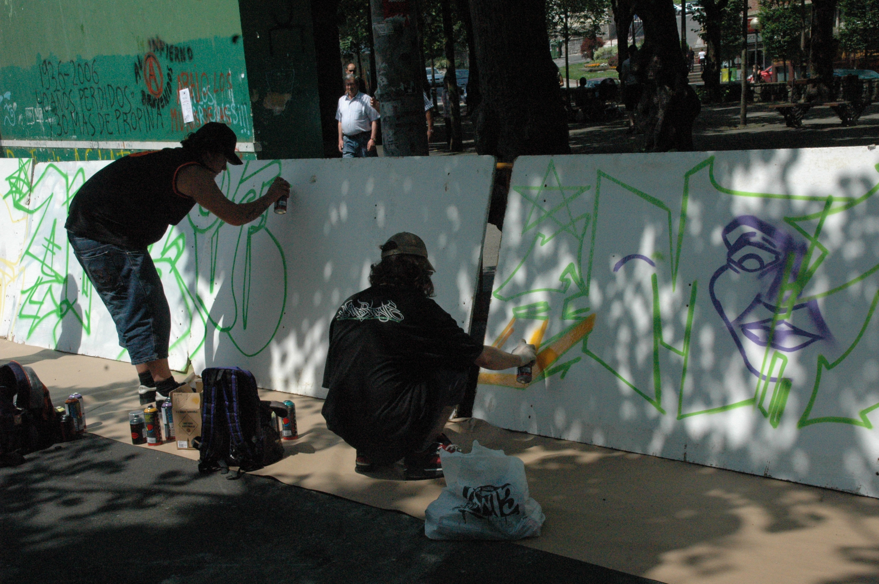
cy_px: 292
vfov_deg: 26.4
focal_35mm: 51
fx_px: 1244
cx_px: 440
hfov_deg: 38.9
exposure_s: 1/1000
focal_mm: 34
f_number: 16
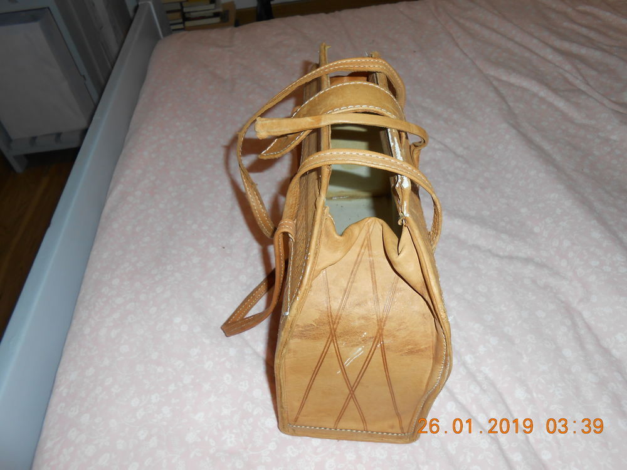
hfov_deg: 67.3
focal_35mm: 26
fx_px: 471
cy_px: 235
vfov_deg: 53.1
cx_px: 314
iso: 80
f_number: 3.5
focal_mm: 4.6
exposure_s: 1/25
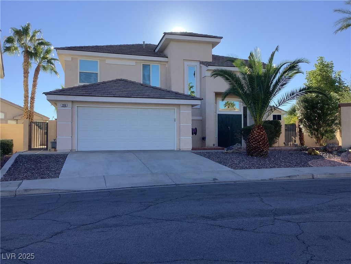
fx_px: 314
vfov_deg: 45.4
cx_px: 176
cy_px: 132
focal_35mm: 31
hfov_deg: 58.4
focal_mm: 3.3
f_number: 2.4
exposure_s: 1/617
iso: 25
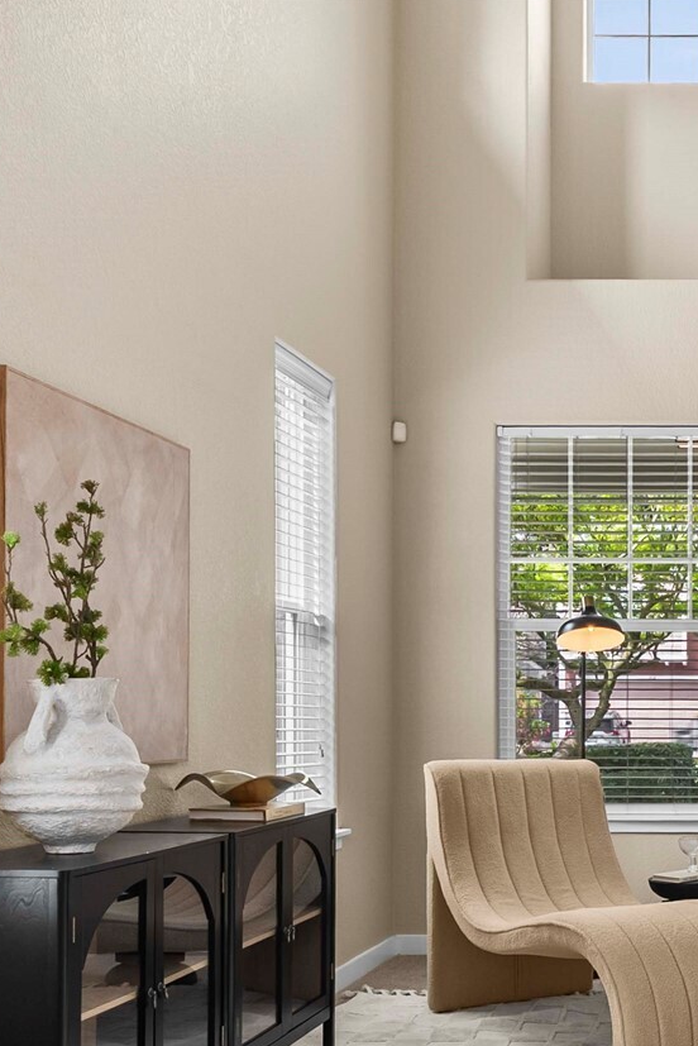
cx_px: 871
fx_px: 1191
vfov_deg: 46.5
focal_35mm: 41
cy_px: 710
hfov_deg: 27.9
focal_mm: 20
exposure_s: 1/15
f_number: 7.1
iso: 1000
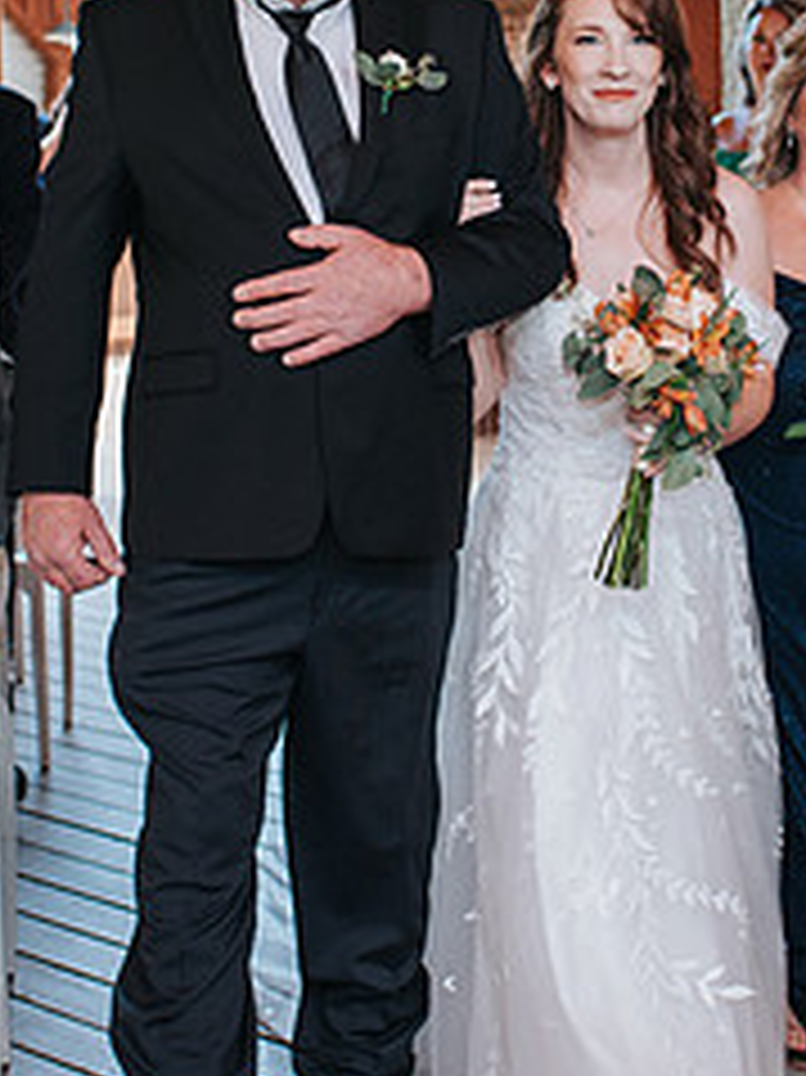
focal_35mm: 95
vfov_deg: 20.5
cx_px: 480
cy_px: 234
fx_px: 2952
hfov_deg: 15.5
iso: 400
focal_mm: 35
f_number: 3.2
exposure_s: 1/125
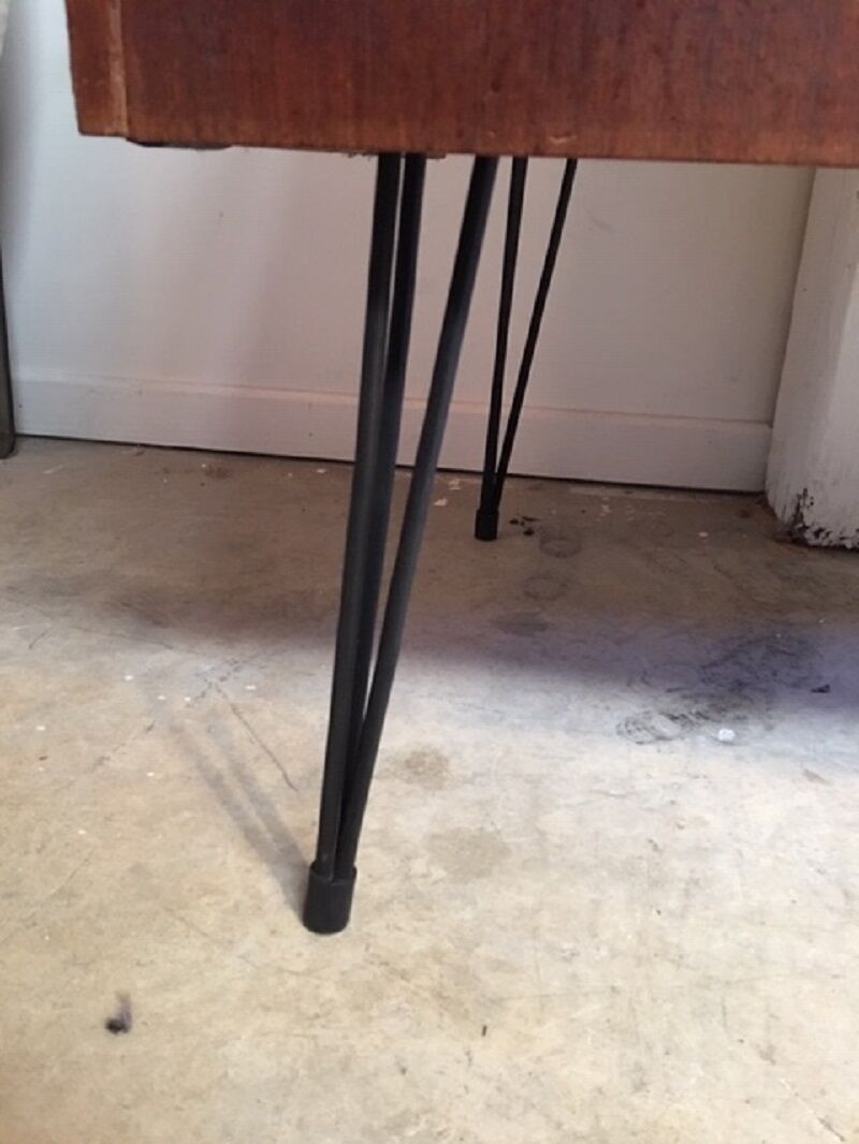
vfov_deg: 61.6
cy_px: 572
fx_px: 959
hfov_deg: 48.2
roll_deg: -2.9
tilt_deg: -22.0
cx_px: 430
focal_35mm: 29
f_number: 2.2
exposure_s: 1/8
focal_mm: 4.15
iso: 160
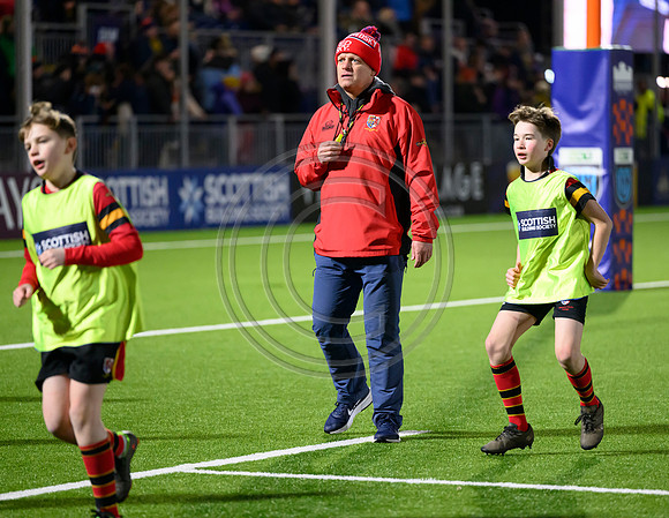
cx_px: 388
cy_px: 259
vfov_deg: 6.9
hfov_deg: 8.9
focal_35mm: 221
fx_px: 4314
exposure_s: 1/1000
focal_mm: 200
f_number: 3.2
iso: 6400
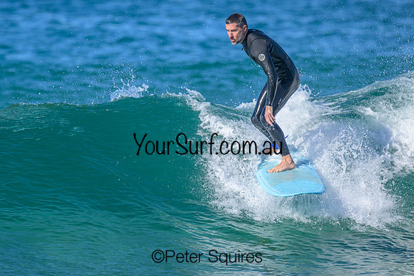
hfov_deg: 1.9
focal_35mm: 1093
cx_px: 135
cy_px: 134
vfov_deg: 1.3
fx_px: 12571
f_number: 6.3
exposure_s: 1/2000
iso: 500
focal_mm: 800
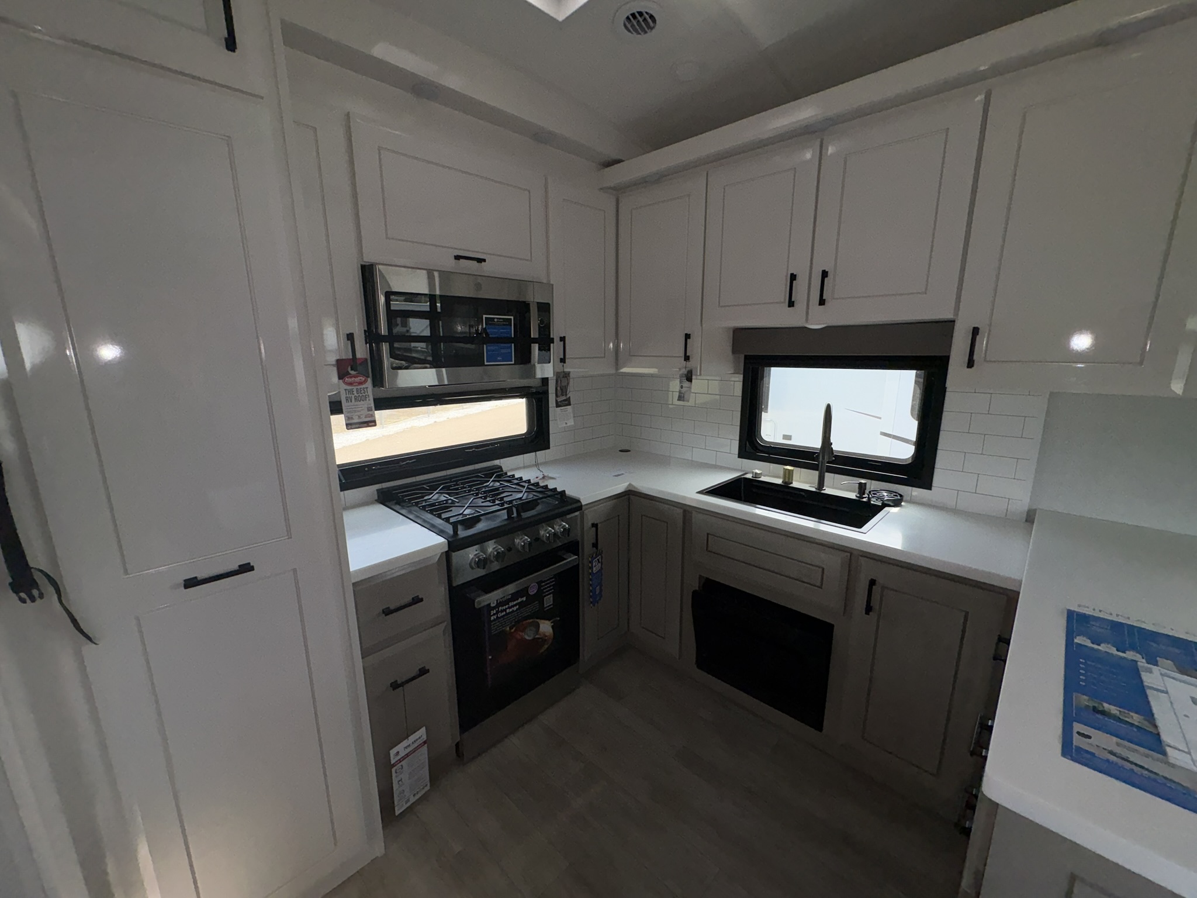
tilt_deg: -10.6
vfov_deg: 85.7
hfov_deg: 102.1
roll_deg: +0.9
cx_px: 598
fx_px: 484
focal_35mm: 14
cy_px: 449
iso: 32
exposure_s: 1/153
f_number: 2.2
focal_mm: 2.22
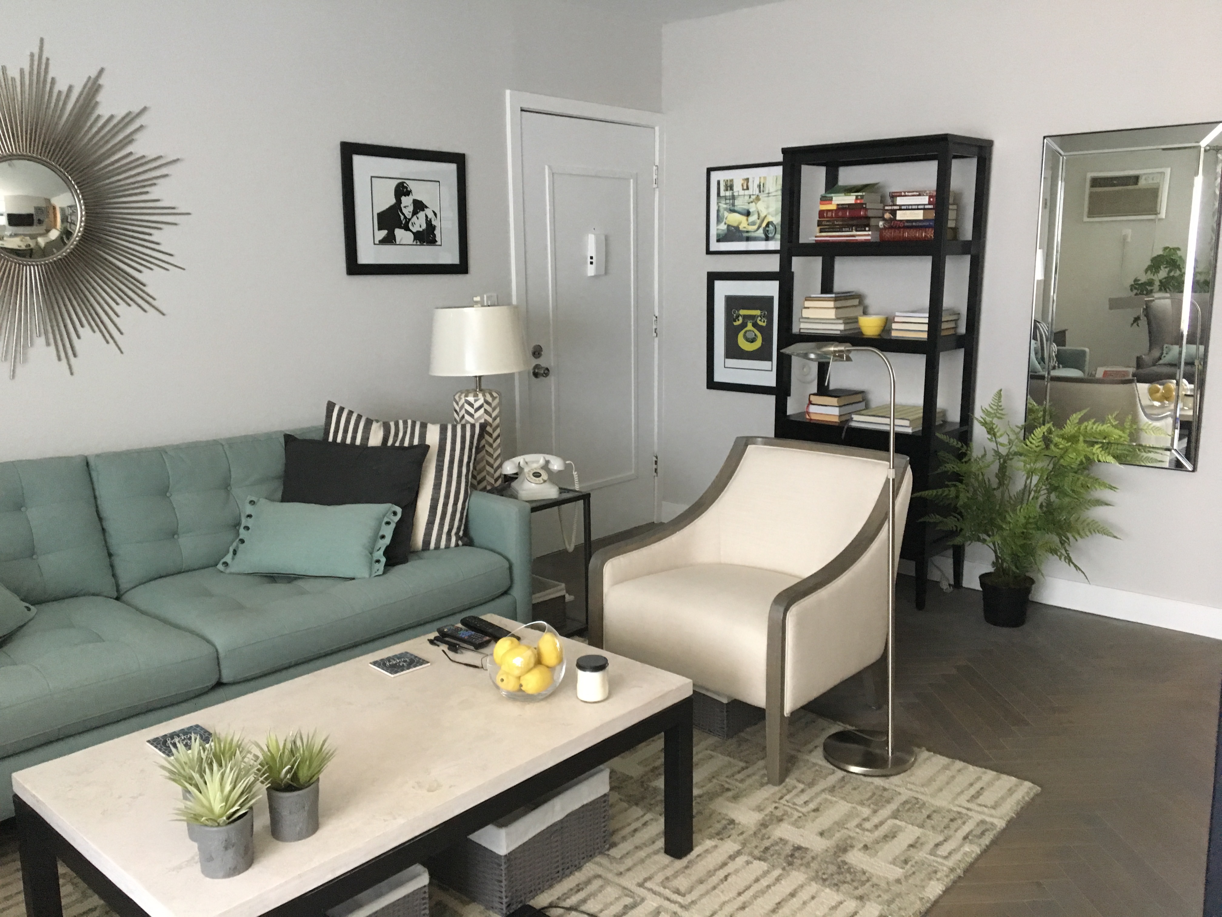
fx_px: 1024
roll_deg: +1.0
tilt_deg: -9.9
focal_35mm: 29
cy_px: 458
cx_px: 611
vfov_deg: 48.2
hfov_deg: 61.7
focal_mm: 4.15
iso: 200
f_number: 2.2
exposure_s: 1/15
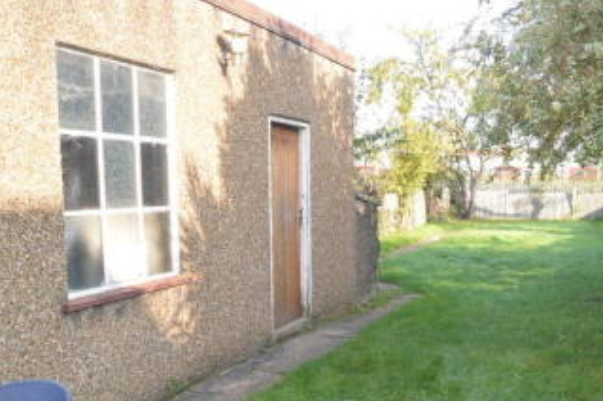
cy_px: 229
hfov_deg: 47.5
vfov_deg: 35.8
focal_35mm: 37
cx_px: 524
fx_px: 619
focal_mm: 12
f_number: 4.5
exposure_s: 1/125
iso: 160
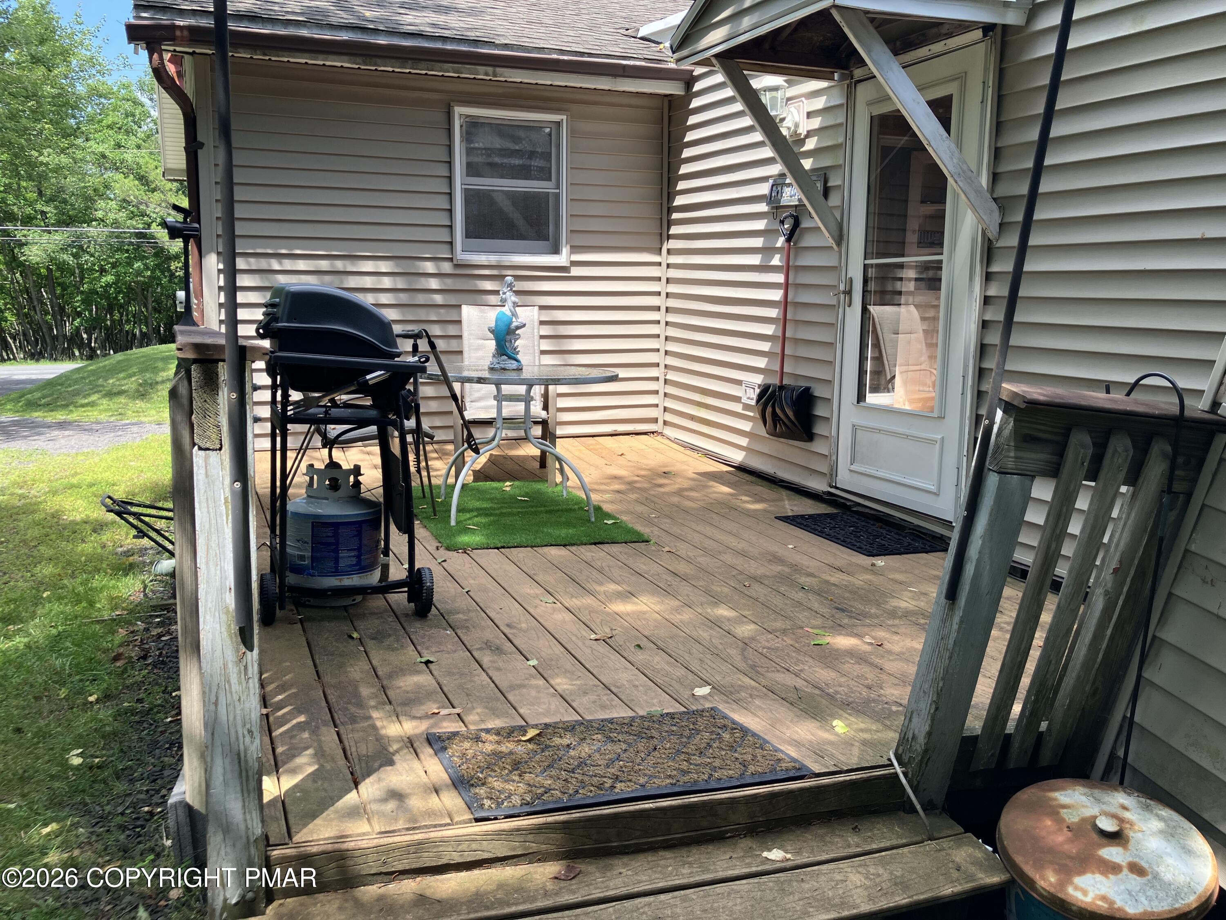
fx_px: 992
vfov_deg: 49.7
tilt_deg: -9.1
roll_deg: +0.1
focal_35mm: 28
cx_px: 613
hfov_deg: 63.4
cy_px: 460
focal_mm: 3.99
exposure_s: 1/433
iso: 32
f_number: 1.8
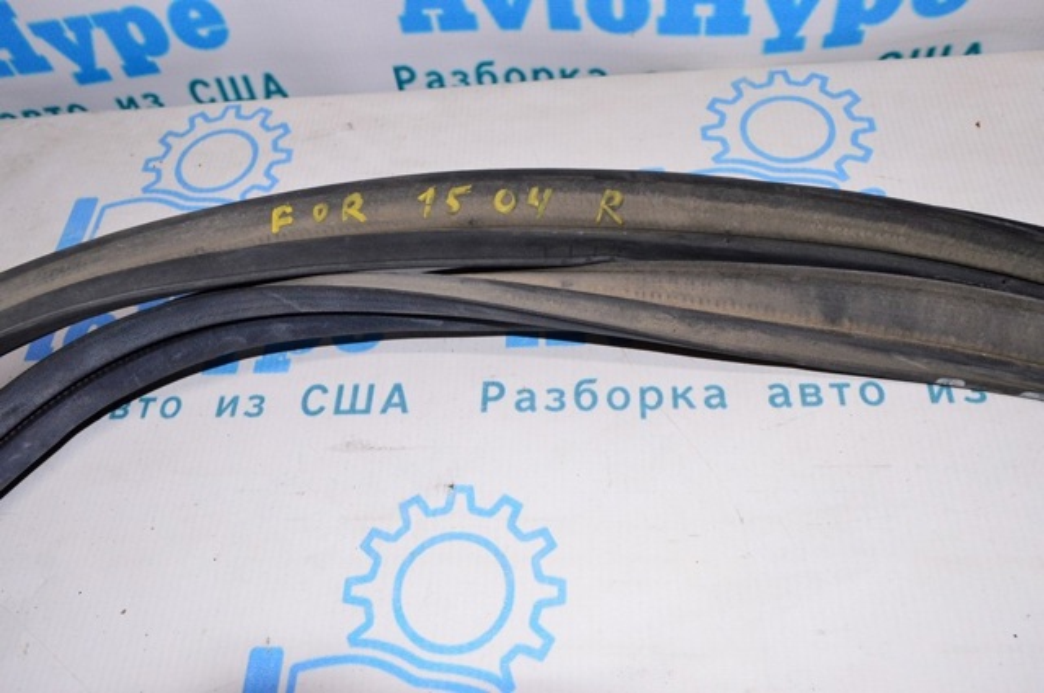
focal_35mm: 30
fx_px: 869
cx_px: 522
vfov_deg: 43.5
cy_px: 346
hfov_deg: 62.0
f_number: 8
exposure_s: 1/200
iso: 1600
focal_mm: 20
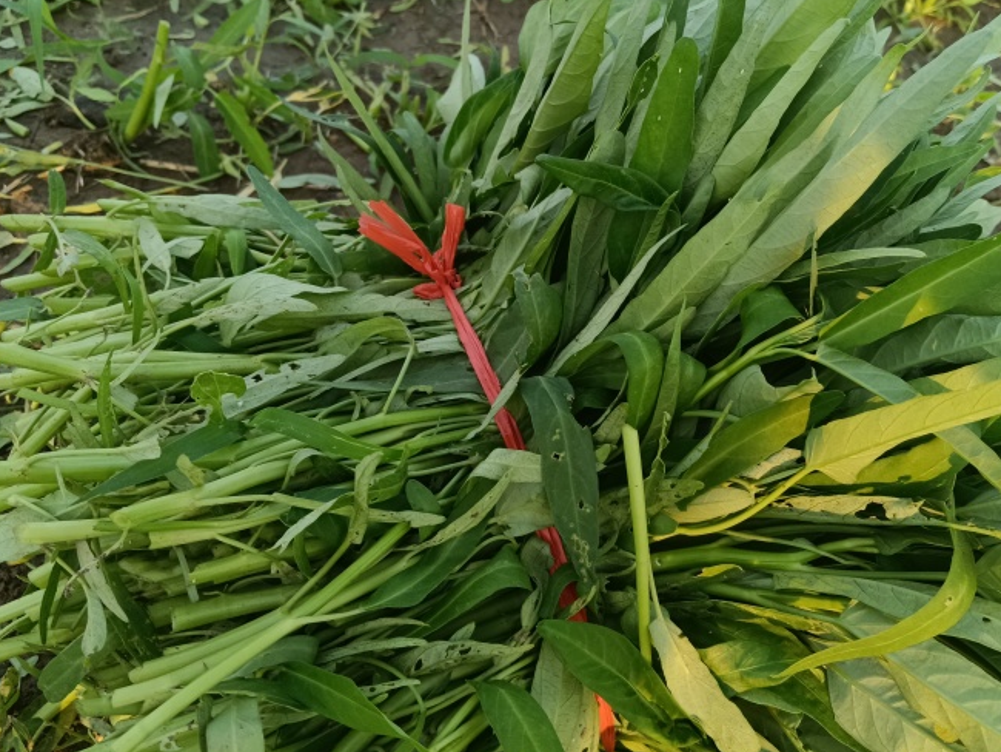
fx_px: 926
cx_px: 559
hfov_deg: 56.6
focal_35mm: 32
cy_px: 348
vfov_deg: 44.2
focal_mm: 4.05
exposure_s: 1/100
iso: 169
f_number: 1.8
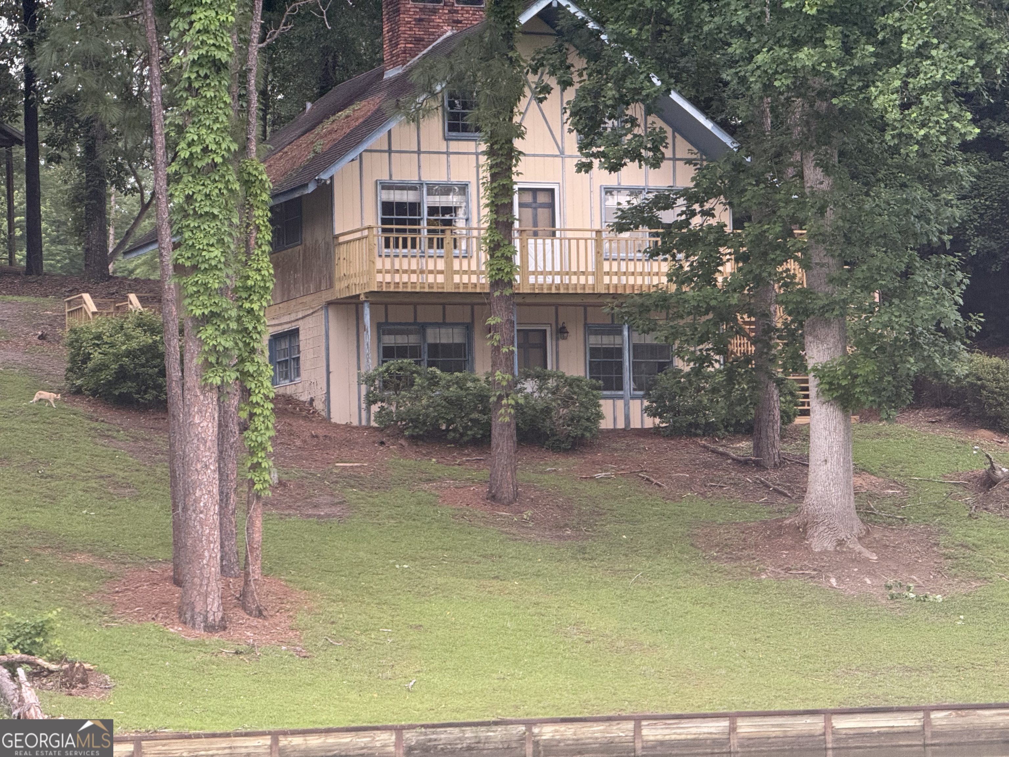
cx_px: 504
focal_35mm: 120
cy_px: 378
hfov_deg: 16.4
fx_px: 3498
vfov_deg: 12.3
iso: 250
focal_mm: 15.66
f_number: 2.8
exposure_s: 1/99
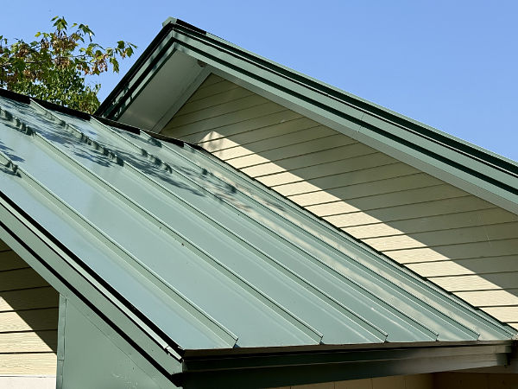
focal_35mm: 48
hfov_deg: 39.7
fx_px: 718
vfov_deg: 30.3
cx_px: 259
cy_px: 194
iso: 64
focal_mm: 6.8
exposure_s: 1/4587
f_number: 1.8
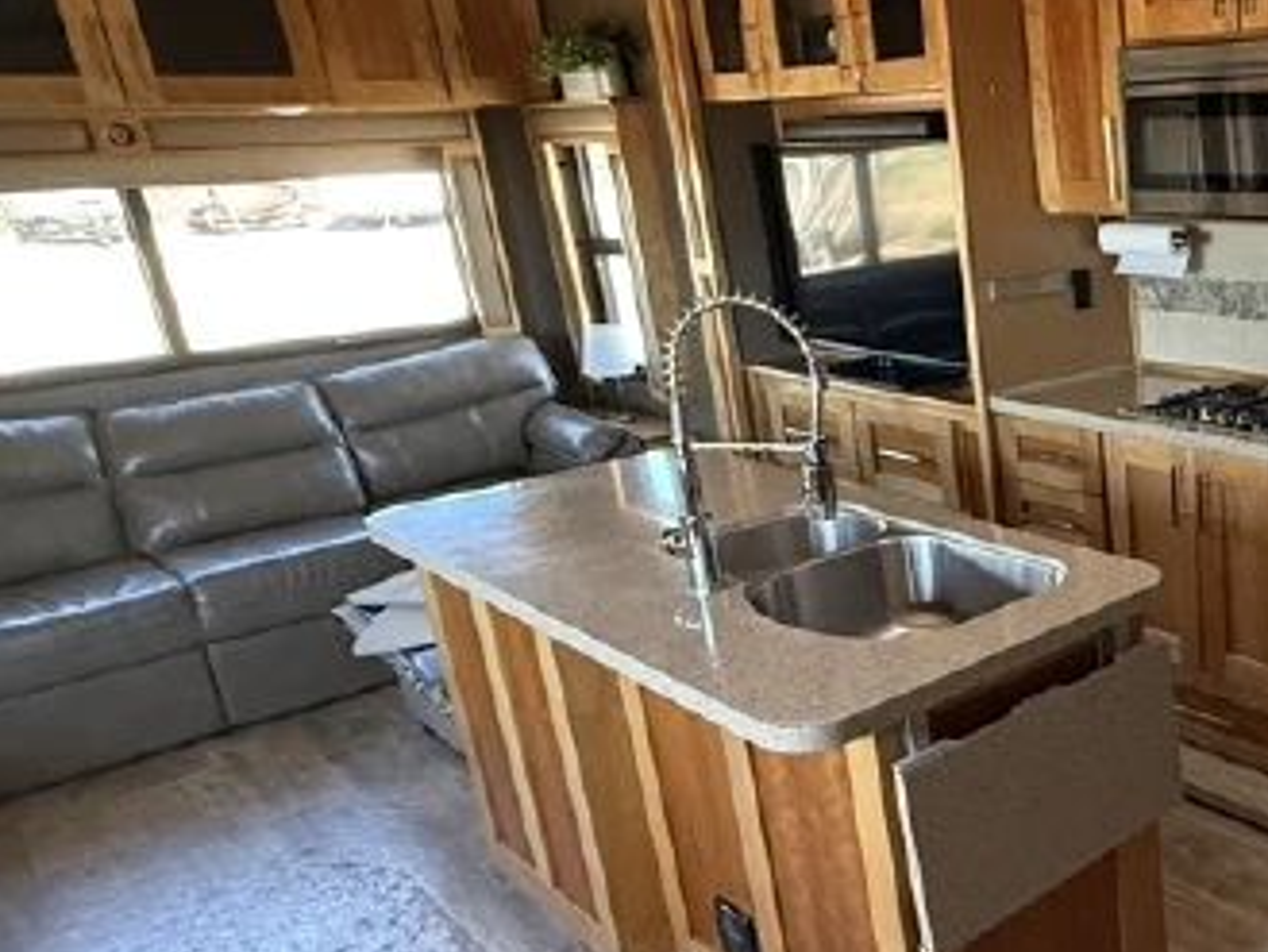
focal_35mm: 34
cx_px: 1287
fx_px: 1246
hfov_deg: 45.0
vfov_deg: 41.8
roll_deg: +1.8
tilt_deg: -18.8
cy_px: 524
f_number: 2.2
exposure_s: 1/60
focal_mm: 2.22
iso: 640
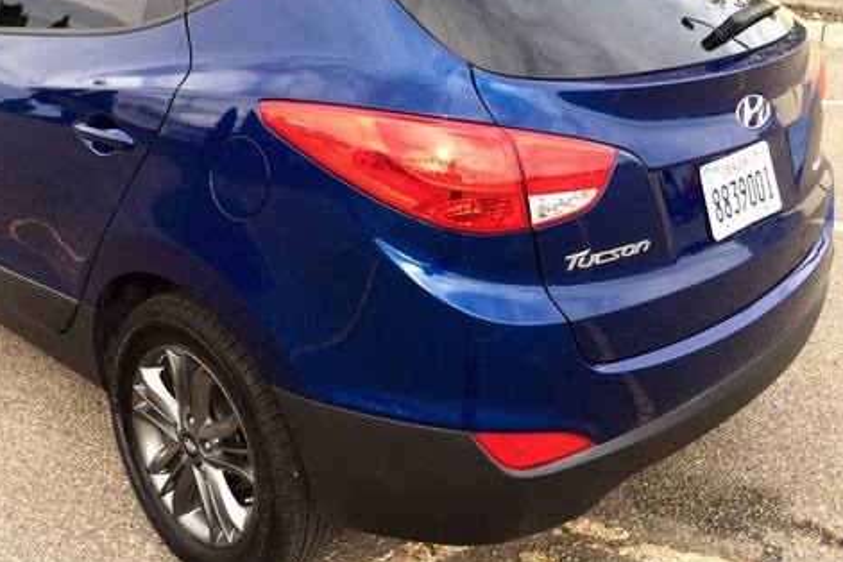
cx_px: 304
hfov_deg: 46.9
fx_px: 960
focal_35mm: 41
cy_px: 184
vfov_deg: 32.3
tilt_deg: -15.4
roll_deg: +0.5
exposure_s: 1/137
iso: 32
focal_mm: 4.15
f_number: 2.2
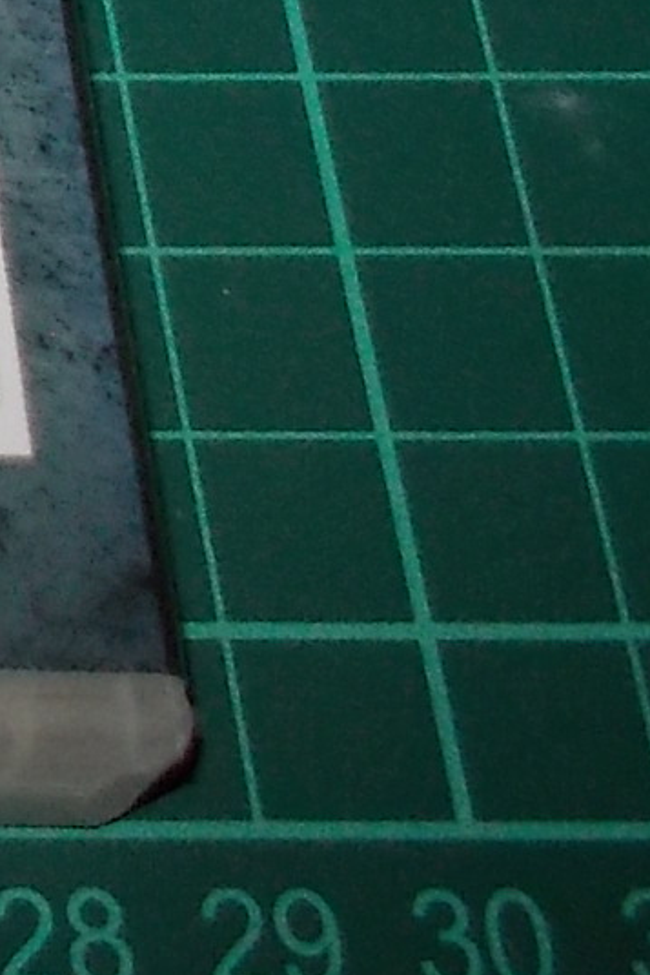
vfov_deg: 14.9
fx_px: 3464
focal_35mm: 128
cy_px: -479
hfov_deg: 9.3
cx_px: -1021
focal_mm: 4.1
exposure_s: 1/30
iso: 200
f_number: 3.3
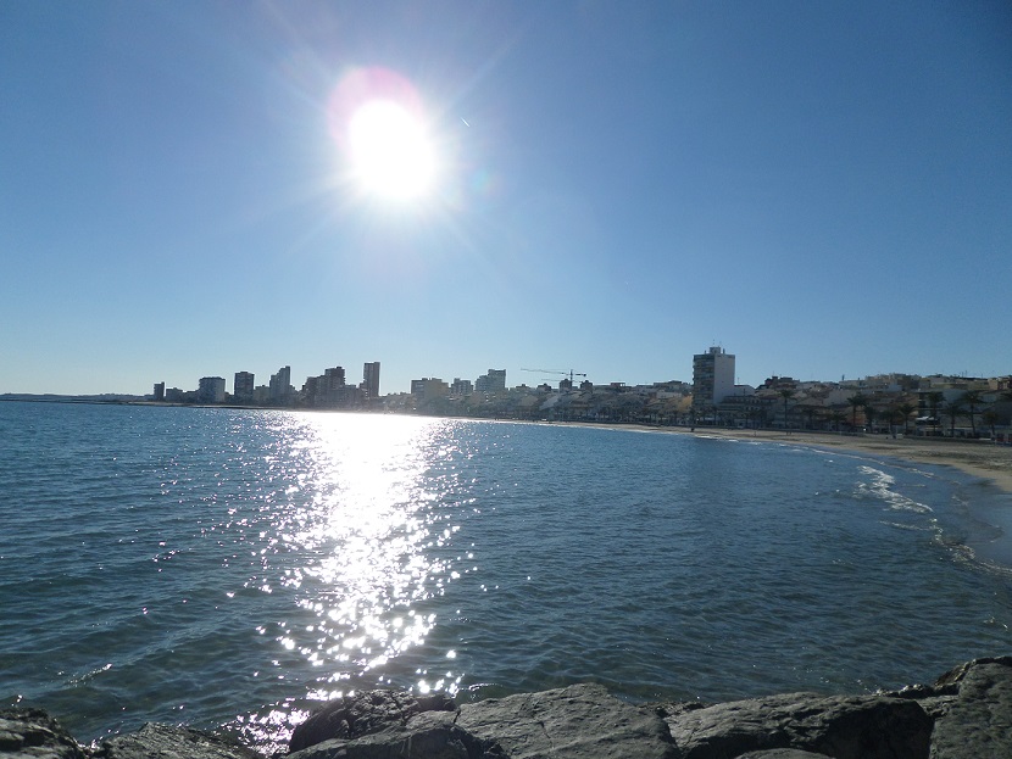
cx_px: 506
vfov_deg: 56.8
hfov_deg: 71.6
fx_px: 702
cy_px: 380
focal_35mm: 24
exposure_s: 1/500
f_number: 8.8
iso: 80
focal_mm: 4.3
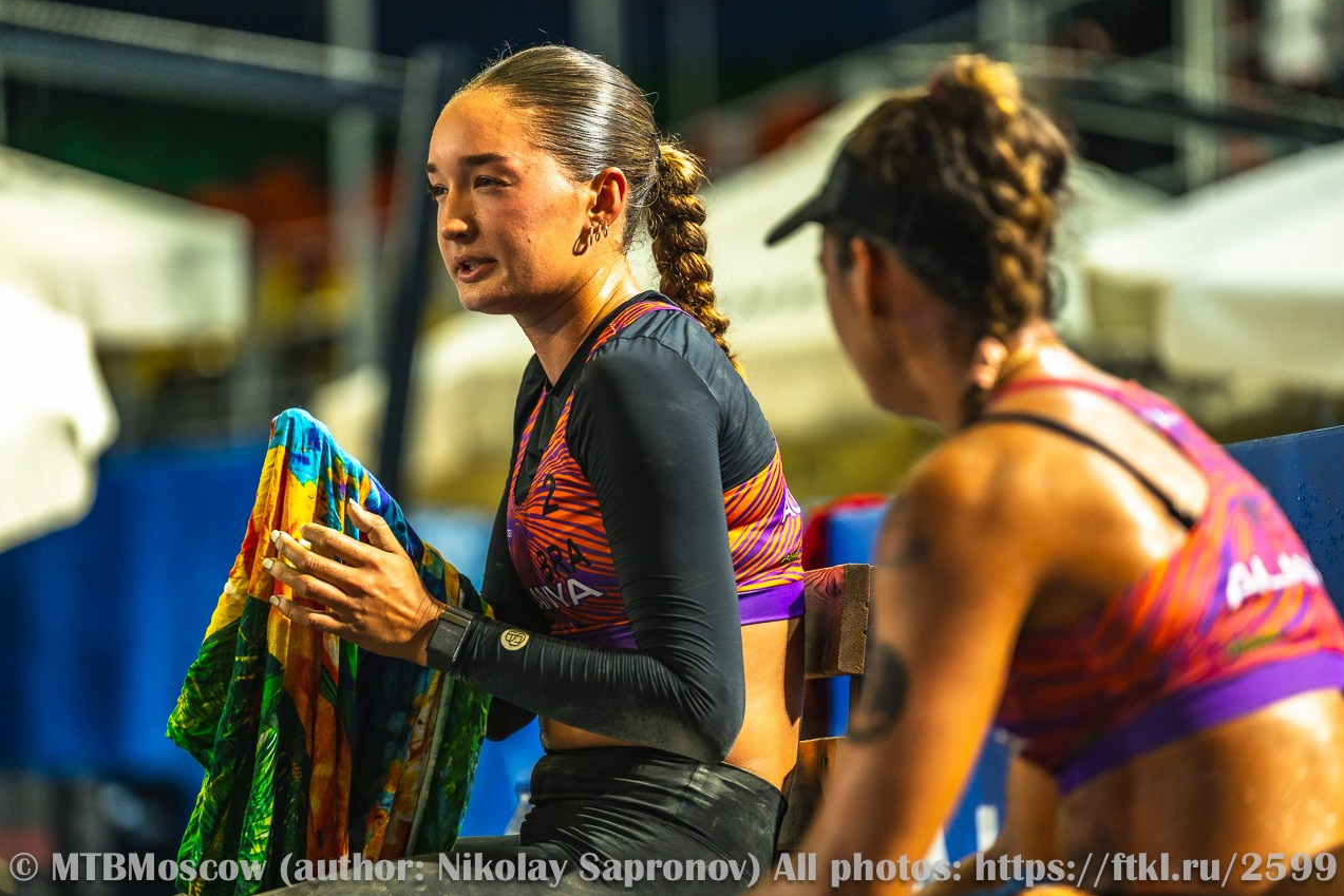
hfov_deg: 11.1
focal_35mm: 186
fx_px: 6944
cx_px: 674
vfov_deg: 7.4
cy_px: 448
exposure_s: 1/800
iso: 1000
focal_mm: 185
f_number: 3.2
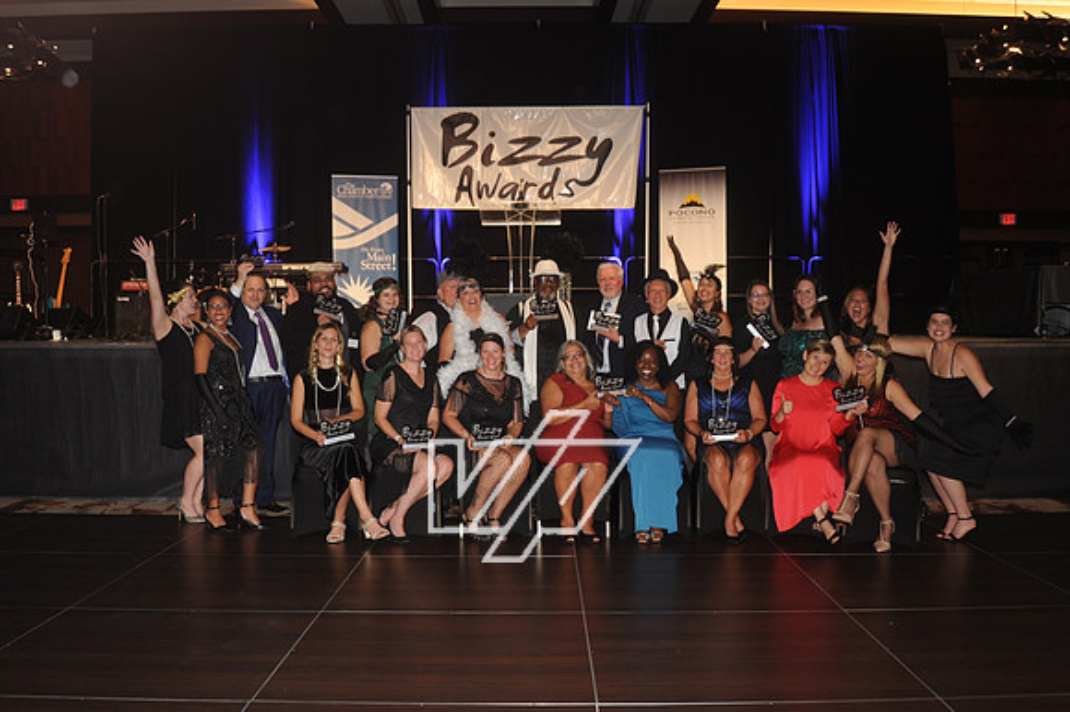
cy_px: 356
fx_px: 1040
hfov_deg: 54.5
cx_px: 535
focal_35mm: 35
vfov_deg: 37.8
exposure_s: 1/40
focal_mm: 35
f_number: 6.3
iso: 640
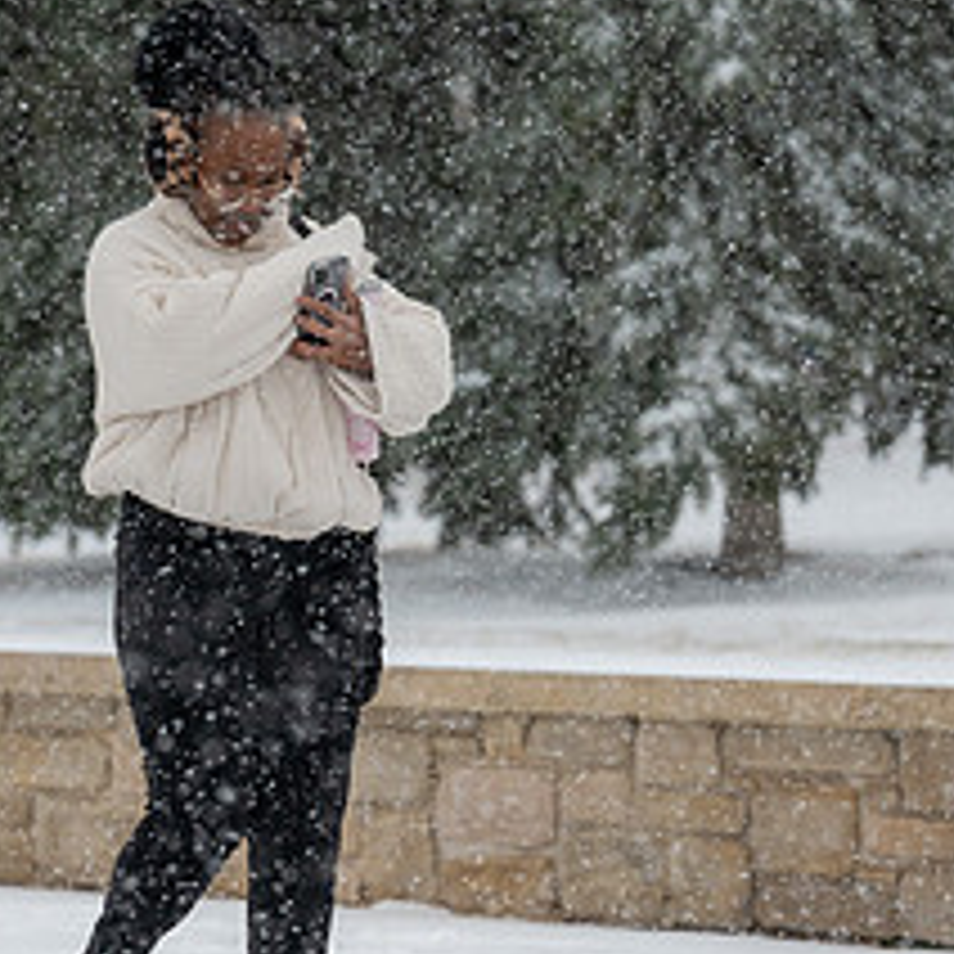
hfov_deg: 3.8
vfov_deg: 3.8
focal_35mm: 465
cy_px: 448
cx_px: 500
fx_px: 14499
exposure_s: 1/800
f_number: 5.6
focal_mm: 200
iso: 500
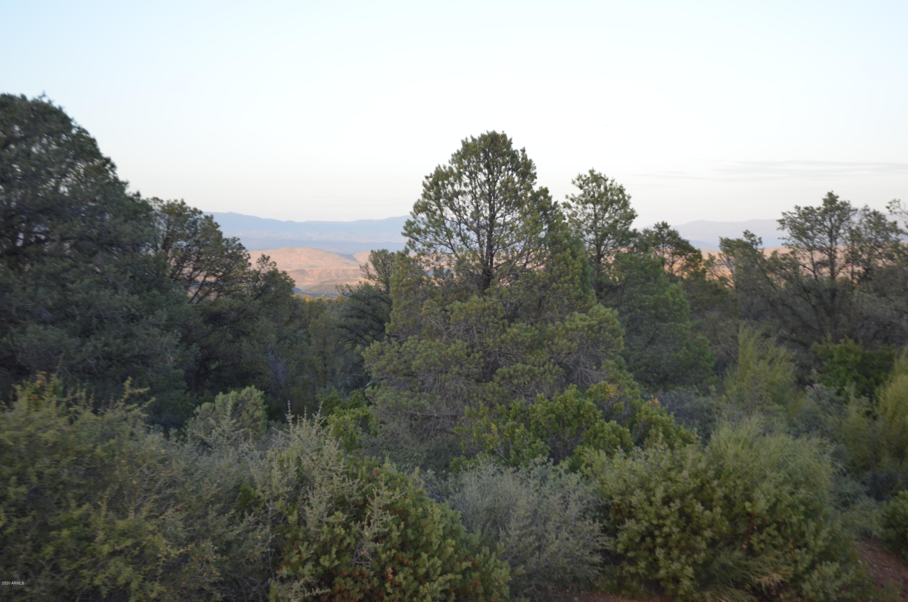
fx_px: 1359
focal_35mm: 54
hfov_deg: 36.9
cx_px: 454
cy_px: 301
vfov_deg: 24.9
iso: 220
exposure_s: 1/125
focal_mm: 36
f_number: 5
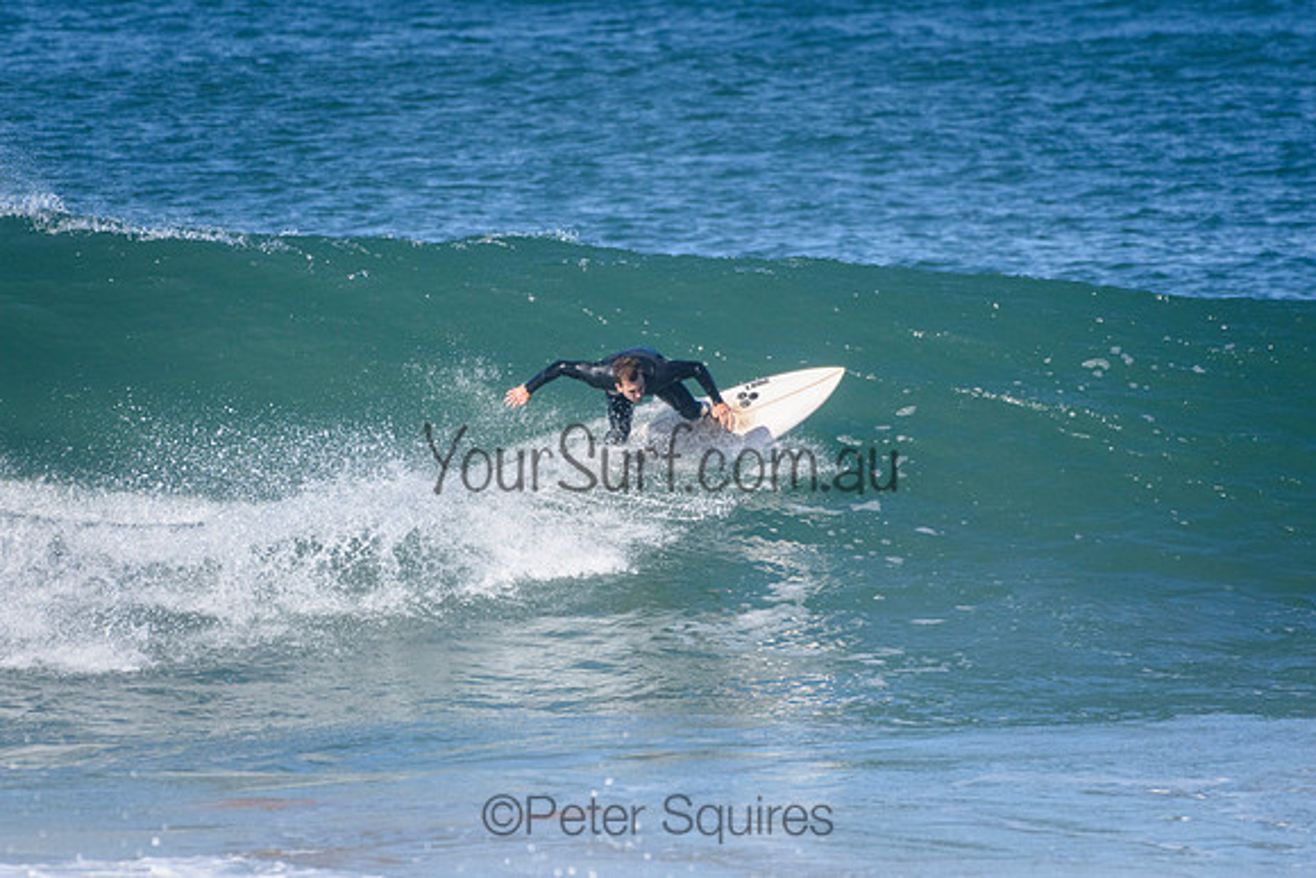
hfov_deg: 2.7
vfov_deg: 1.8
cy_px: 439
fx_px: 27426
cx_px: 658
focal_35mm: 750
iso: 800
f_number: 5.6
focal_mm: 500
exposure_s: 1/4000
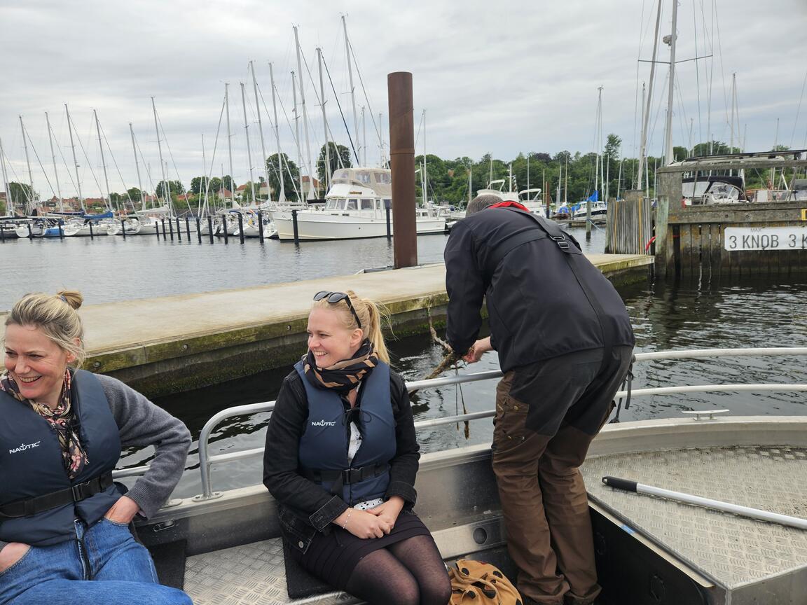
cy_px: 302
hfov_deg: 73.9
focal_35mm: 23
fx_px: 536
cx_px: 404
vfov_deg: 58.9
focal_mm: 5.4
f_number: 1.8
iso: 25
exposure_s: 1/668
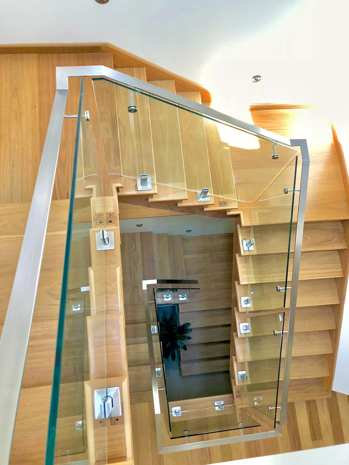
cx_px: 174
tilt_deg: -72.9
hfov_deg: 49.7
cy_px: 232
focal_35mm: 28
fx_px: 376
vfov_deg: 63.4
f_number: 1.8
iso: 25
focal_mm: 3.99
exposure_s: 1/40
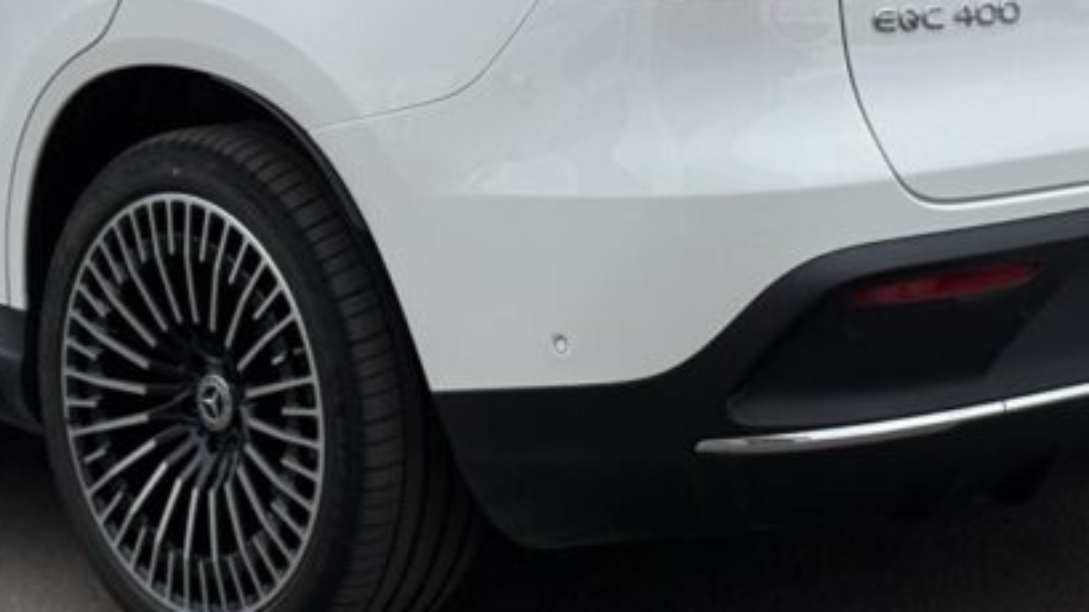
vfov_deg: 8.5
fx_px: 4100
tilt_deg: -9.8
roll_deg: +0.8
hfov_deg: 15.1
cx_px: 343
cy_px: 77
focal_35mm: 142
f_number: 1.6
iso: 32
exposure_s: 1/1667
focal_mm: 5.96
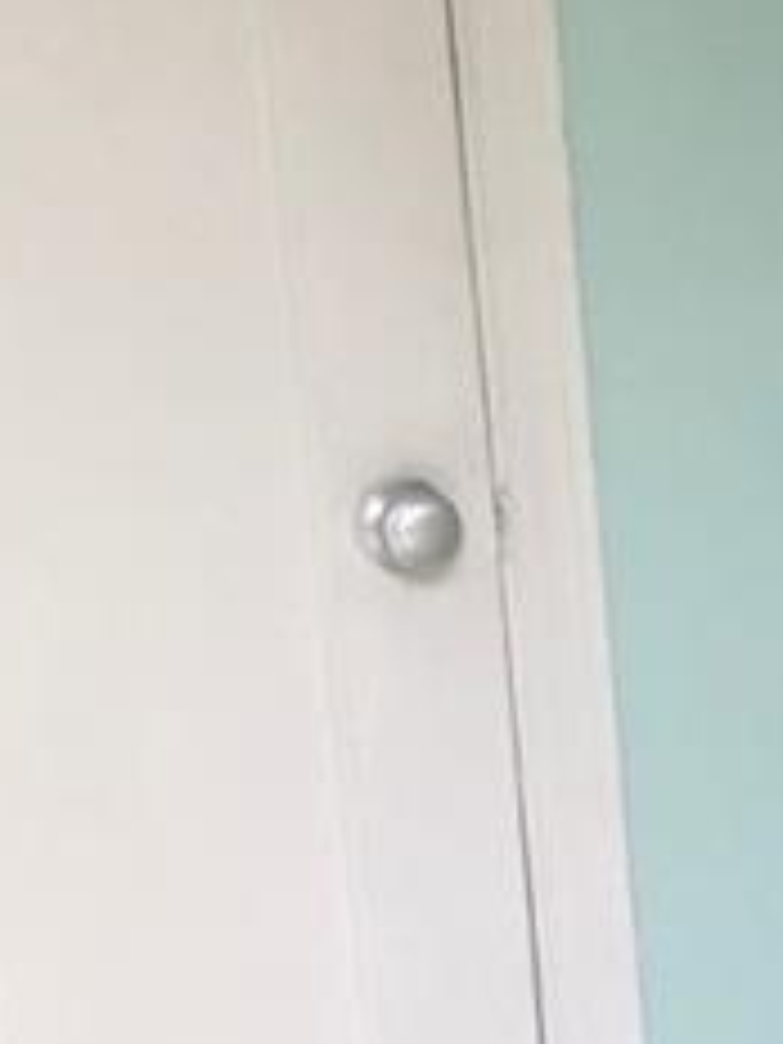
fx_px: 4373
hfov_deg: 9.1
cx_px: 1976
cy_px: 1179
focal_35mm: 145
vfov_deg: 13.3
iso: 40
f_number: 1.8
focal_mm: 3.99
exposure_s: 1/120
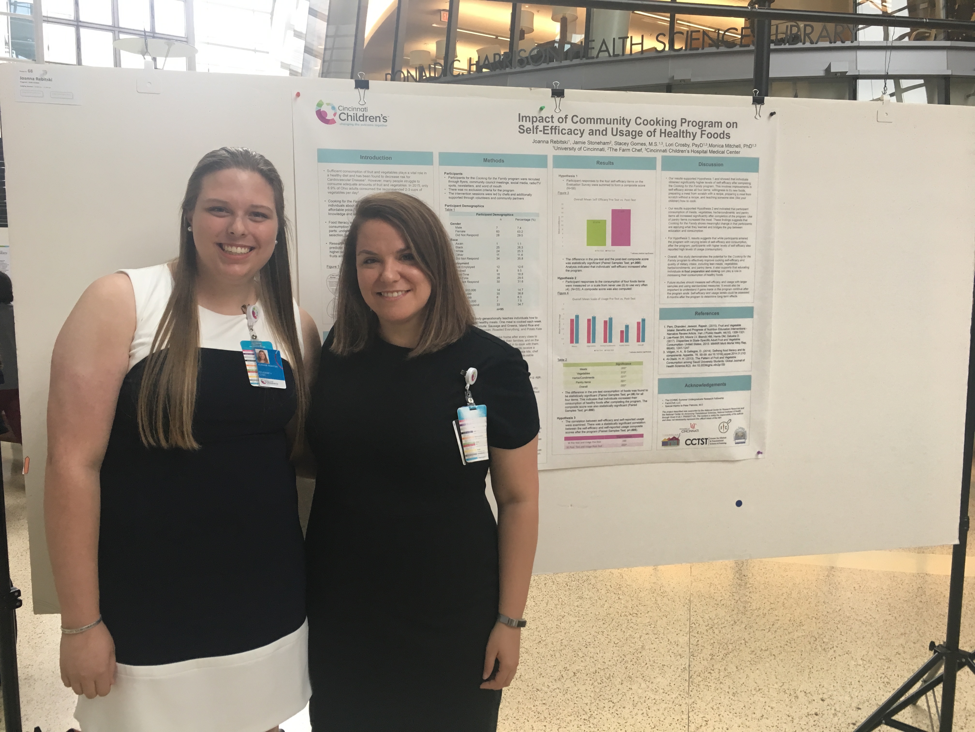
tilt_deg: -6.8
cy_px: 366
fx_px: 817
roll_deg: +0.8
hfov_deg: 61.7
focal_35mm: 29
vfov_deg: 48.2
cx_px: 488
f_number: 2.2
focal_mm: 4.15
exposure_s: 1/30
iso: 40
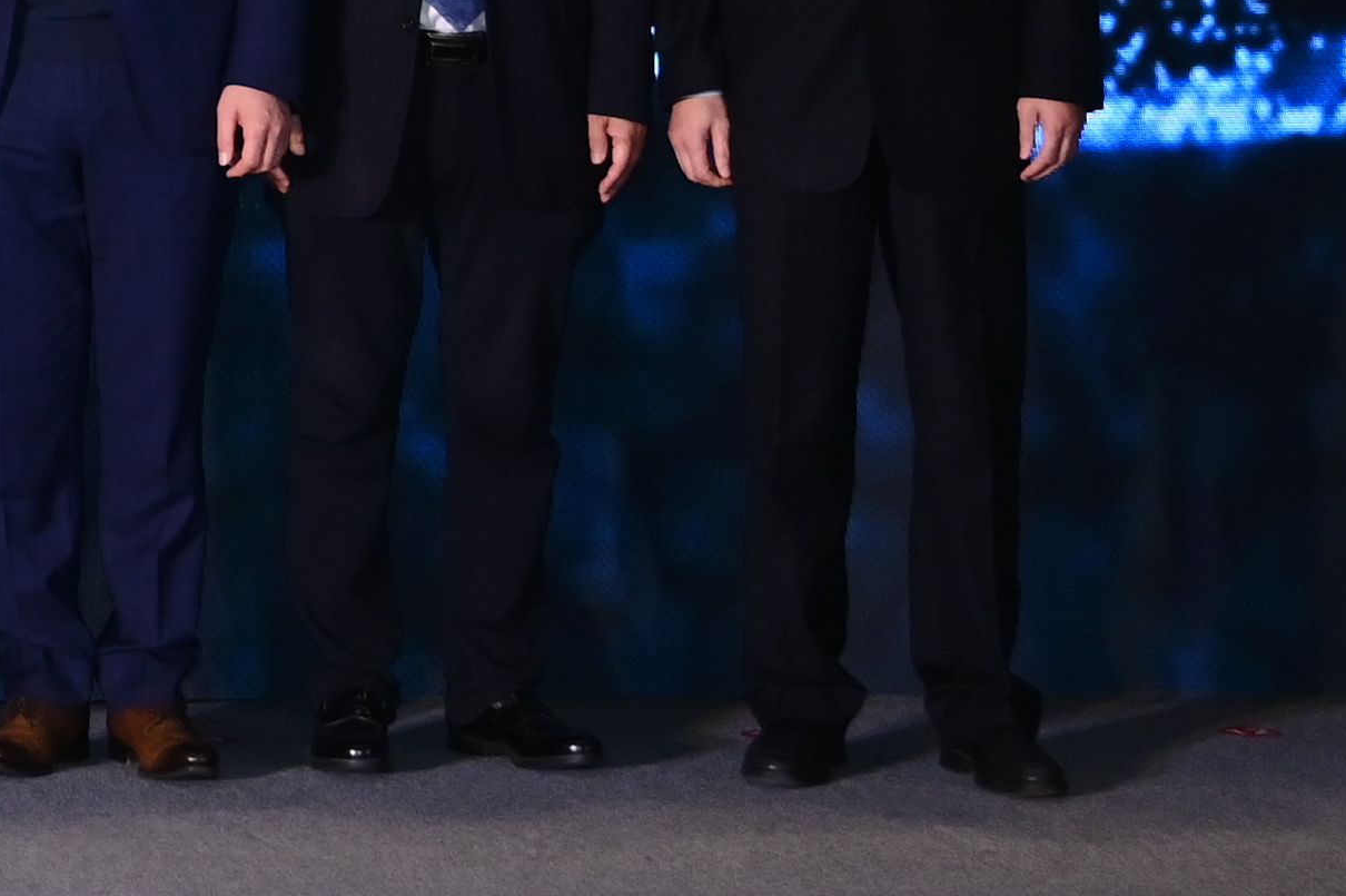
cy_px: -702
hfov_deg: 10.1
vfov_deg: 7.4
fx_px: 6725
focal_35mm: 180
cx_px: -1746
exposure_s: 1/200
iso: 500
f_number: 4
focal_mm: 36
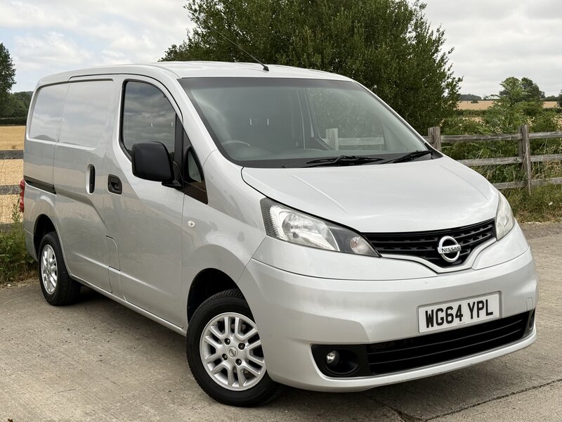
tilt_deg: -6.8
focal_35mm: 48
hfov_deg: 39.7
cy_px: 211
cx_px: 281
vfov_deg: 30.3
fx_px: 779
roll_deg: -0.5
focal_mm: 6.76
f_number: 1.78
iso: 64
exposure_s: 1/4878
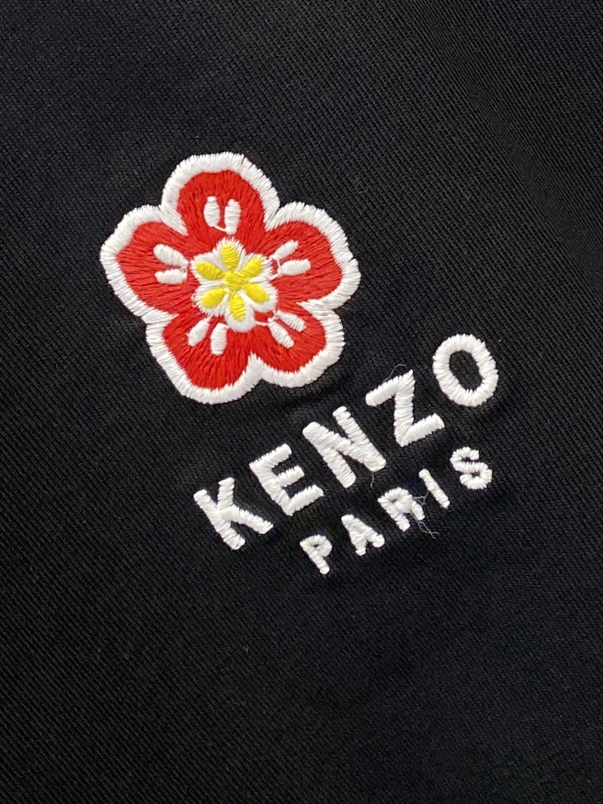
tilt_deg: -8.7
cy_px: 402
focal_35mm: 26
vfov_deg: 67.3
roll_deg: +33.8
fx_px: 604
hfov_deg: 53.1
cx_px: 302
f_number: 1.8
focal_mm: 4.25
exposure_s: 1/121
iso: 125
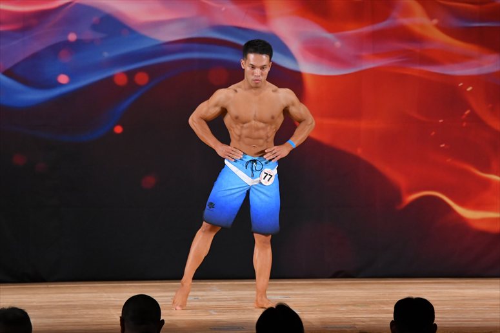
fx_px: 3332
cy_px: 166
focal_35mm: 240
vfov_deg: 5.7
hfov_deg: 8.6
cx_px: 250
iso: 3200
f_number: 5.6
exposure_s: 1/400
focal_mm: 160
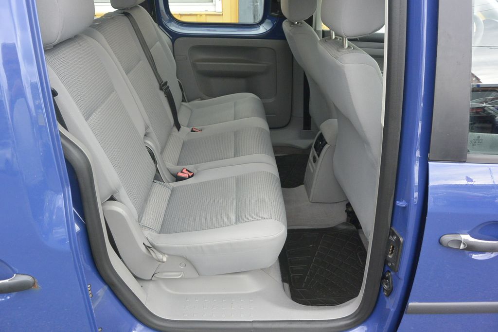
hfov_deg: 67.4
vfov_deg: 47.9
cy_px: 166
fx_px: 374
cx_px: 249
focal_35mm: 27
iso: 360
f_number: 3.5
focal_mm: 10
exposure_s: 1/125
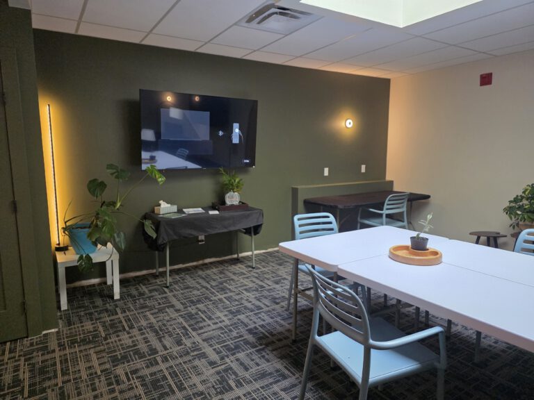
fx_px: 355
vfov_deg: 58.9
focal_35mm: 23
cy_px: 200
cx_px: 267
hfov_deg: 73.9
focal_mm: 6.3
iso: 640
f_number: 1.7
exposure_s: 1/120
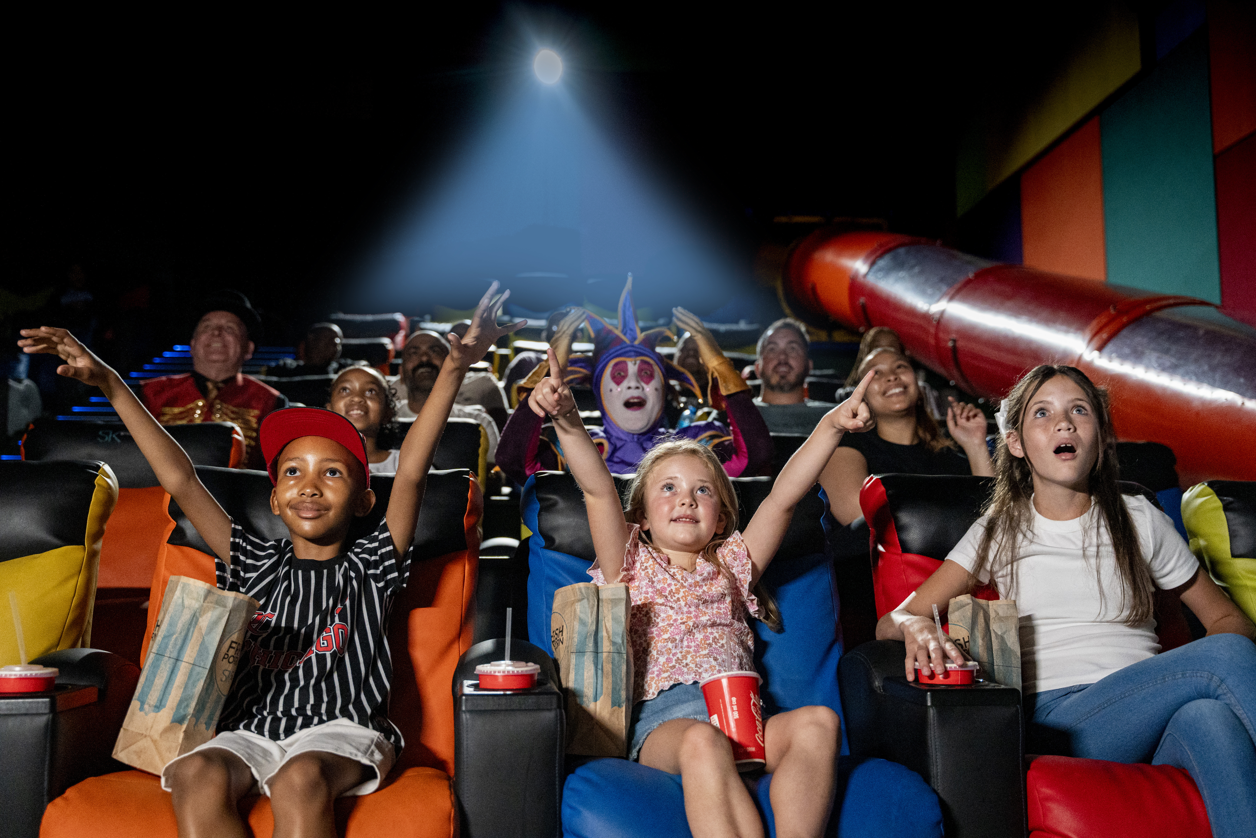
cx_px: 628
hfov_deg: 49.1
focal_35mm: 39
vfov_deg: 33.9
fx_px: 1375
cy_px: 419
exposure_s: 1/60
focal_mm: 39.4
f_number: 3.2
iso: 6400
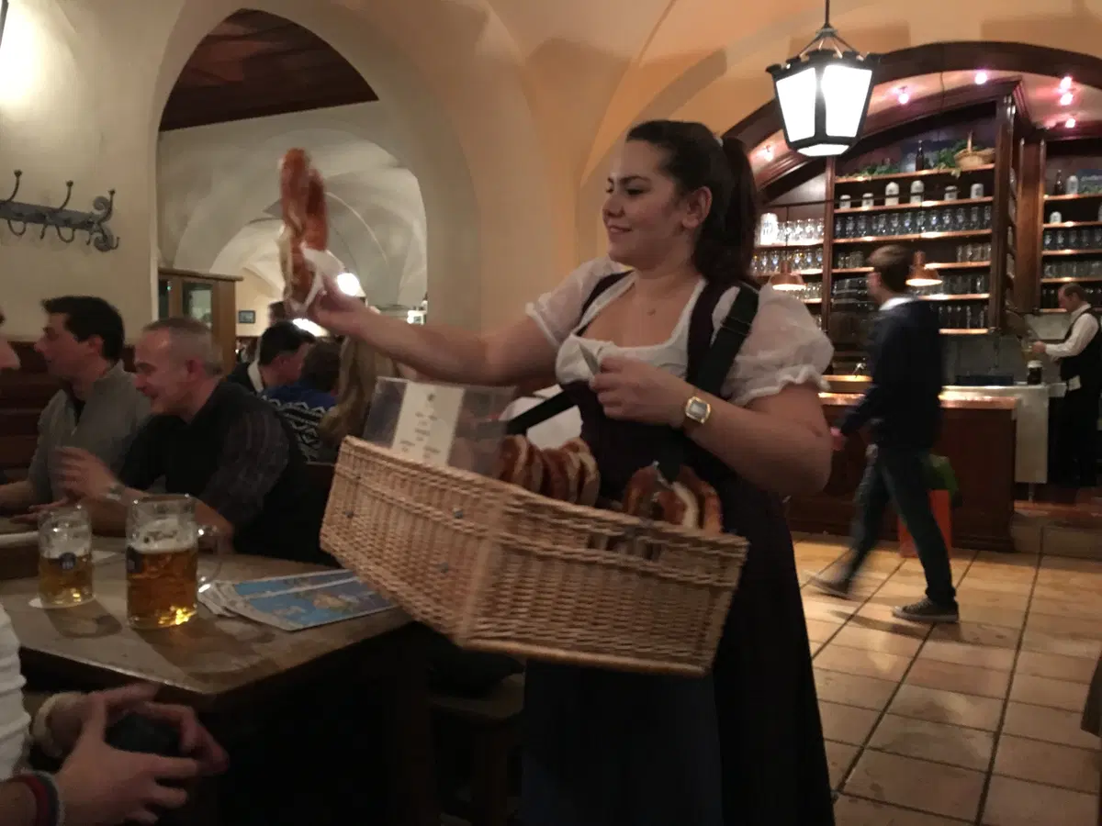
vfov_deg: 48.2
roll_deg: -0.6
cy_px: 413
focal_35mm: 29
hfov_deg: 61.7
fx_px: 923
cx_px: 551
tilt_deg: -2.9
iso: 640
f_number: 2.2
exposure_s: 1/17
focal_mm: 4.15
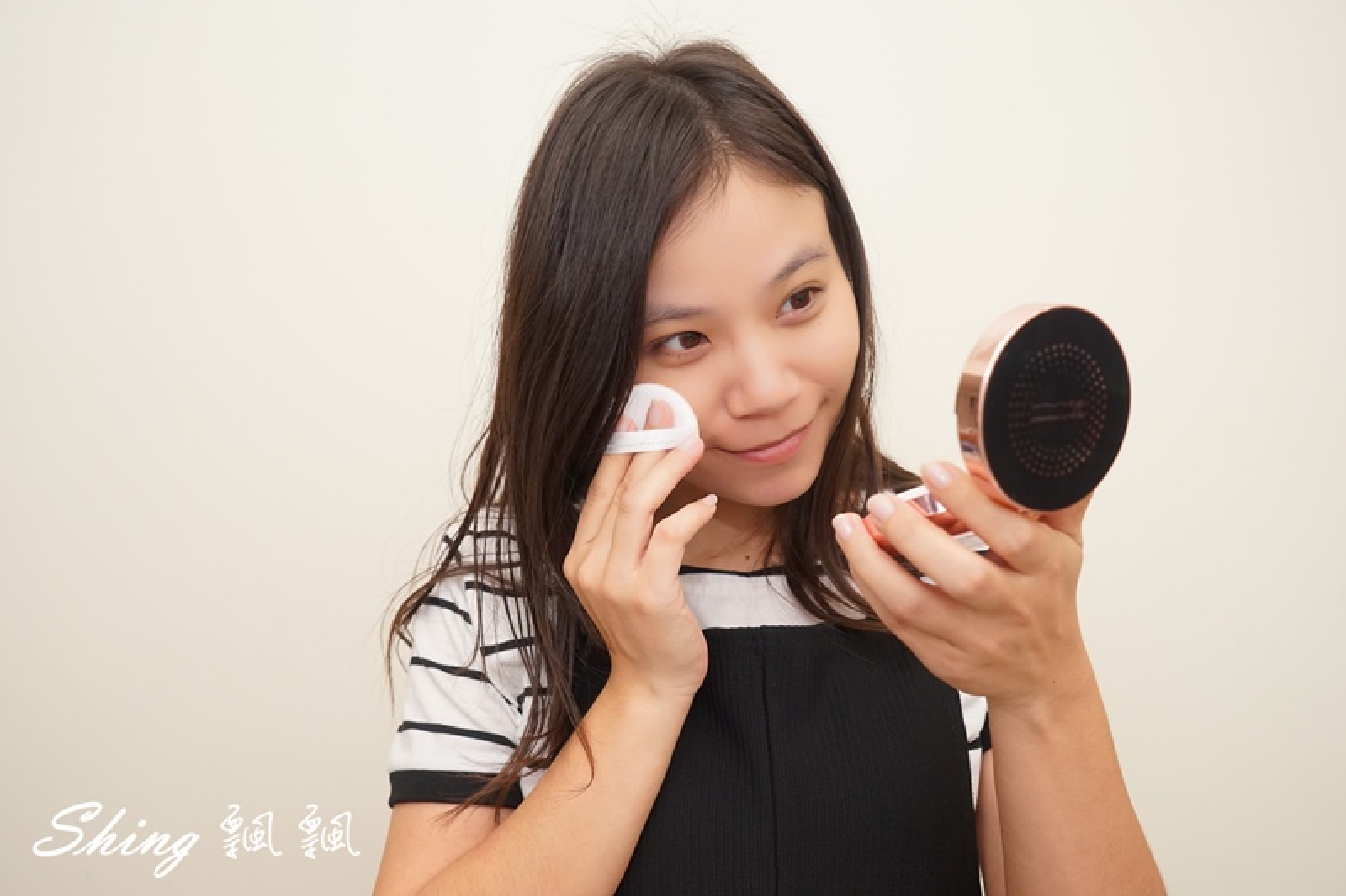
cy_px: 448
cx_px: 673
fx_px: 1233
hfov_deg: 57.2
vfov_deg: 40.0
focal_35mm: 33
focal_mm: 33
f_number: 5.6
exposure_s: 1/60
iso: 1600
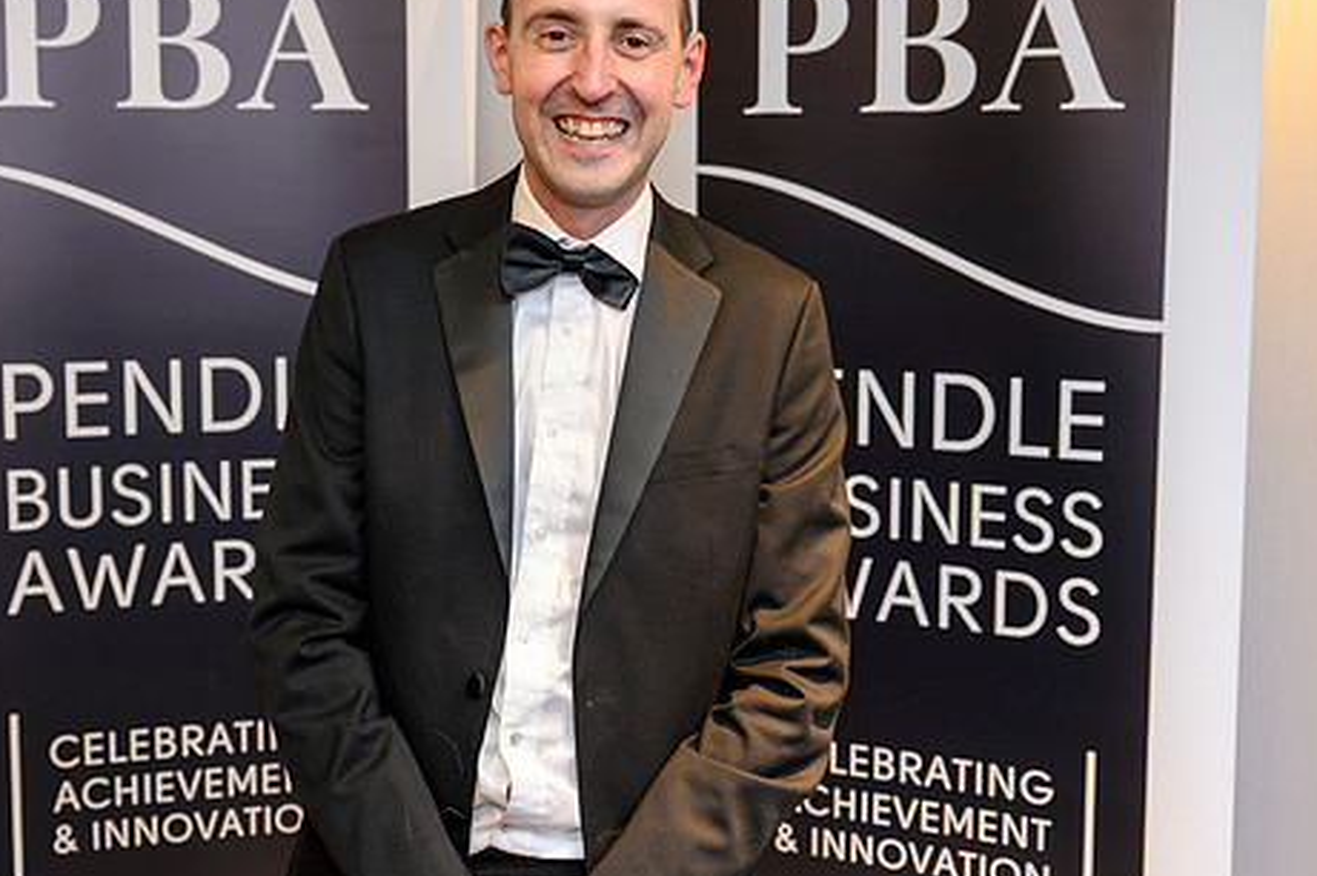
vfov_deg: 25.9
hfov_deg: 38.1
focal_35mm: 52
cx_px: 572
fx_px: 1901
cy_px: 373
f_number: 4
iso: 3200
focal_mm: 39
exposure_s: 1/125
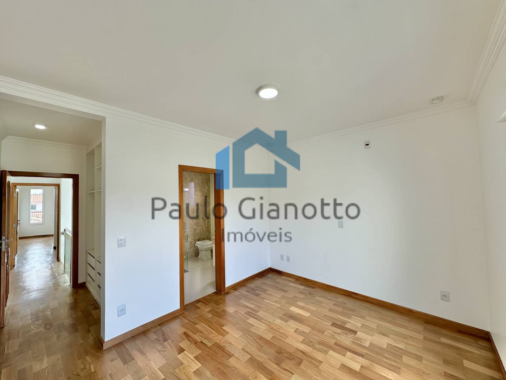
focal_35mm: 14
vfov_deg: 85.7
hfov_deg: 102.1
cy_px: 190
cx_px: 253
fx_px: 205
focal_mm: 2.22
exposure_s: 1/117
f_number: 2.2
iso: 40
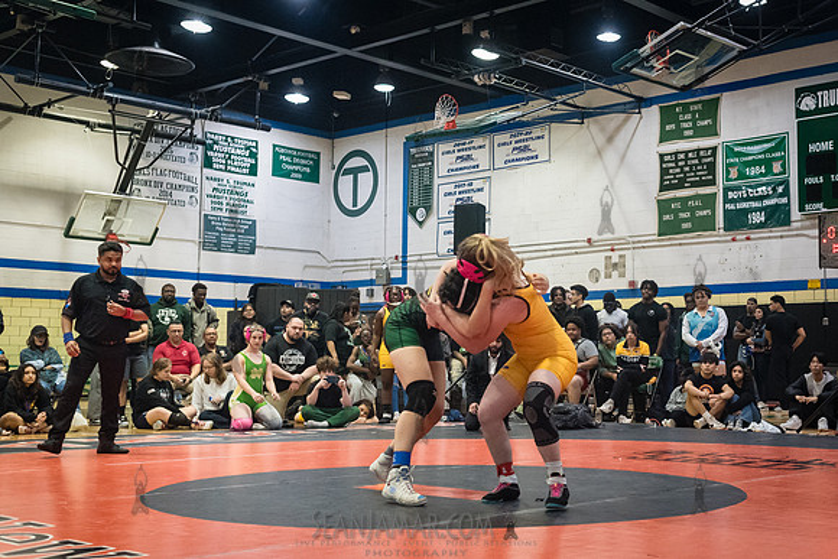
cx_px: 562
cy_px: 267
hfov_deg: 41.2
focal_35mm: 47
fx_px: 1099
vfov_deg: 28.5
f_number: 3.5
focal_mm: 35
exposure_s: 1/400
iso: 6400
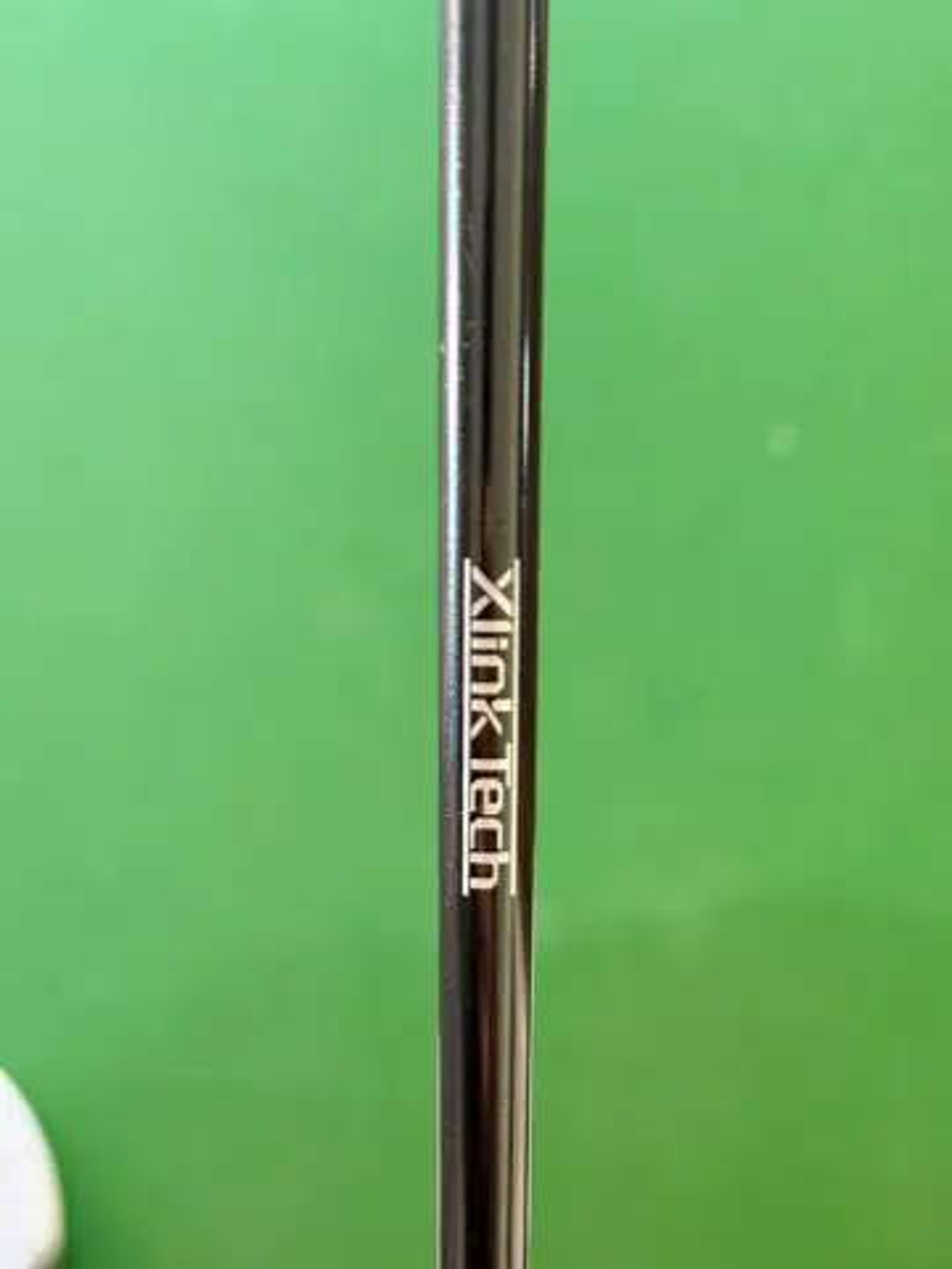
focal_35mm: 48
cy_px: 634
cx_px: 476
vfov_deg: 39.7
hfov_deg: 30.3
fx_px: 1760
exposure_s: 1/30
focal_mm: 6.76
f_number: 1.78
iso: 640
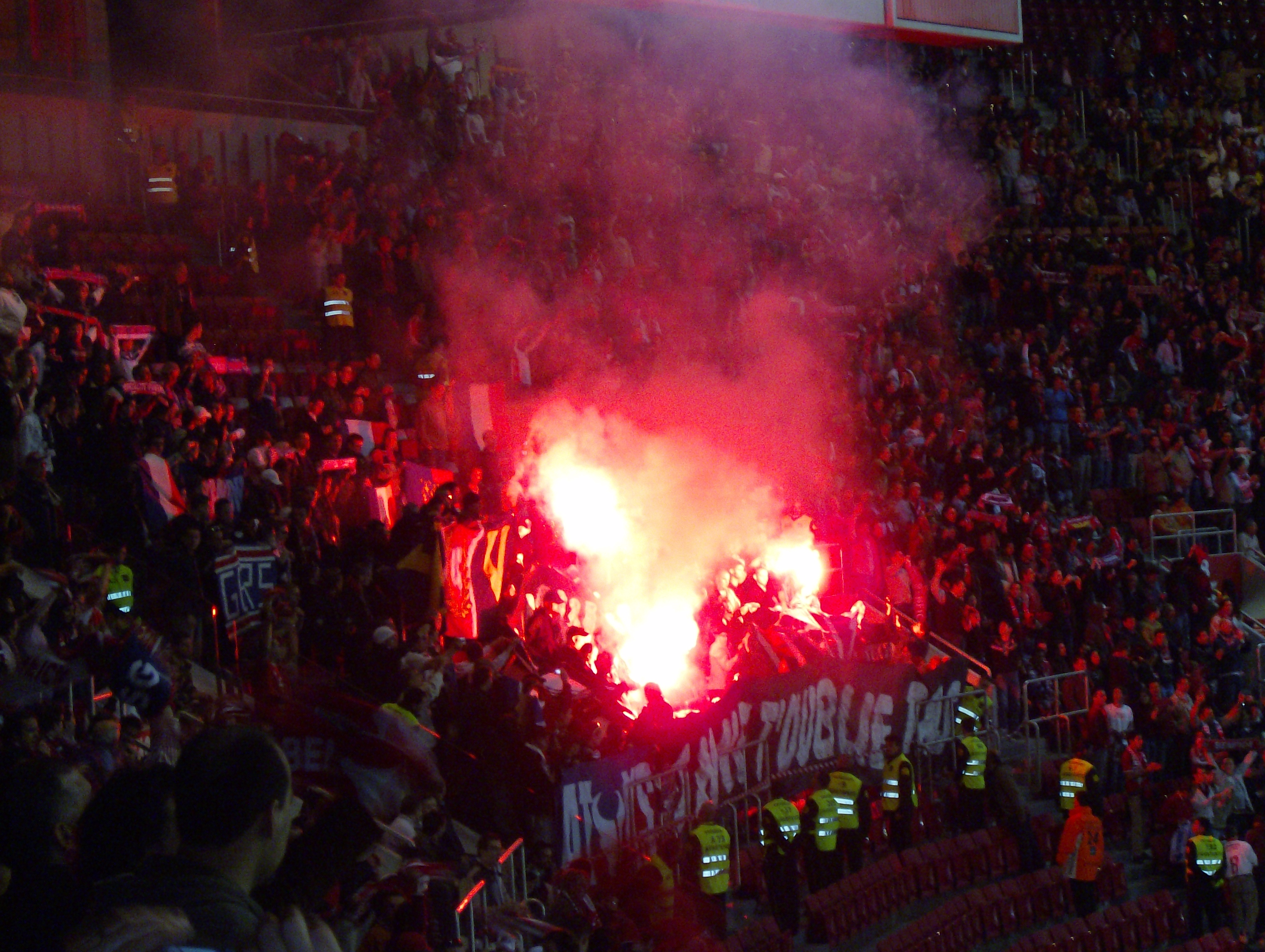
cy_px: 476
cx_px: 632
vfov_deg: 13.7
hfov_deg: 18.2
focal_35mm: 108
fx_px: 3952
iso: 200
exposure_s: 1/31.3
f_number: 4.8
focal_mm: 18
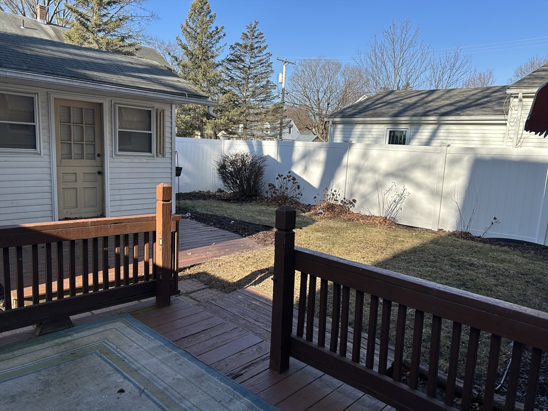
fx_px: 412
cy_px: 206
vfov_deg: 53.1
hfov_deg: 67.3
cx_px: 274
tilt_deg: -9.3
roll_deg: -3.9
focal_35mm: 26
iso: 50
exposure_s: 1/2208
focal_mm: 5.7
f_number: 1.5
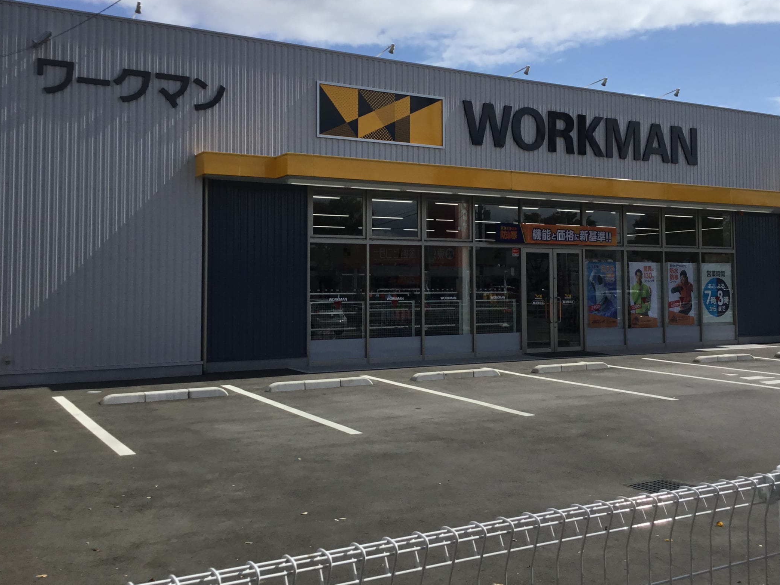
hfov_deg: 48.9
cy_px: 240
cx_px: 439
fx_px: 856
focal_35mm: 38
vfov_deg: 37.6
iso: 25
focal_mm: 3.3
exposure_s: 1/3021
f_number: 2.4
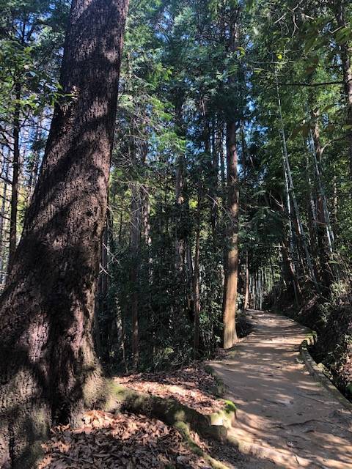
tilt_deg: +13.1
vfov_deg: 63.4
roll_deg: -1.5
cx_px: 176
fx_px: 380
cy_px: 234
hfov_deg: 49.7
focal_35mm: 28
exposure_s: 1/120
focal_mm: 3.99
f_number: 1.8
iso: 64
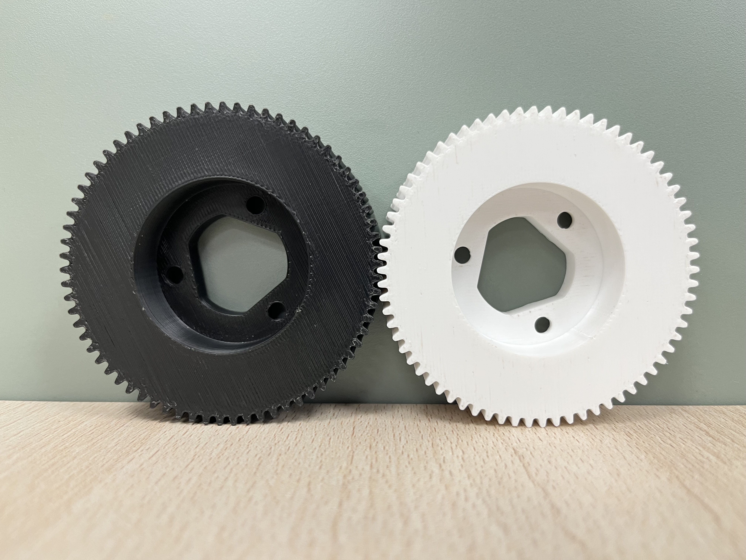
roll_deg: -0.2
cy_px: 280
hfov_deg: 67.3
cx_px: 373
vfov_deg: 53.1
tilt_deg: -4.2
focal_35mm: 26
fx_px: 560
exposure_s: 1/50
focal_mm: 5.1
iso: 100
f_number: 1.6
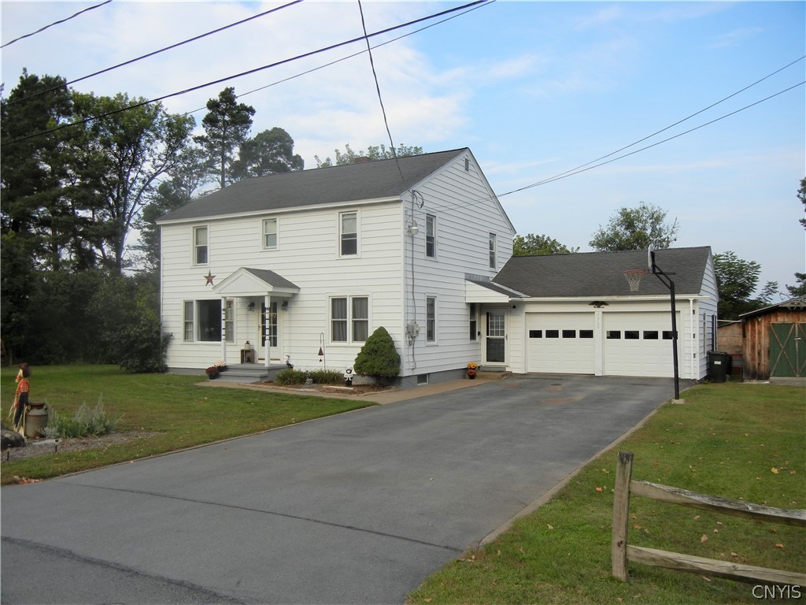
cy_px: 302
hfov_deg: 60.0
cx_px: 403
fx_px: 699
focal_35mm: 30
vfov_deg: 46.8
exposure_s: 1/662
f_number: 3.5
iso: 160
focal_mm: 5.4
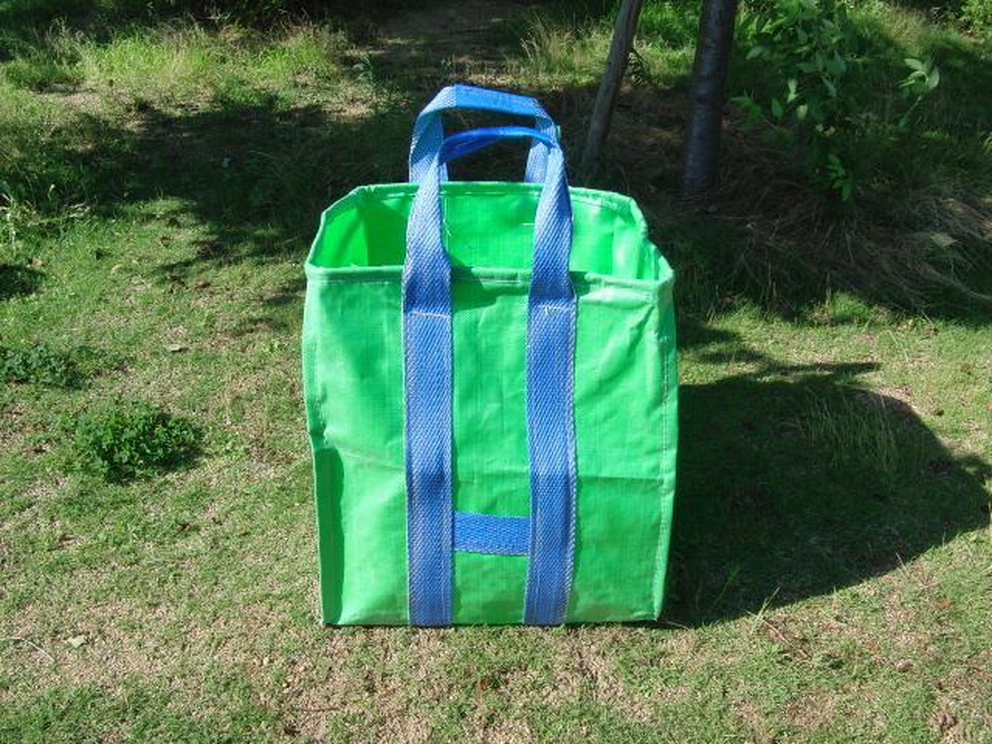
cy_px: 372
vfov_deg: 38.7
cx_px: 496
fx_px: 1060
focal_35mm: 37
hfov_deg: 50.1
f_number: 8.5
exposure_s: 1/160
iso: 100
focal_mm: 6.42
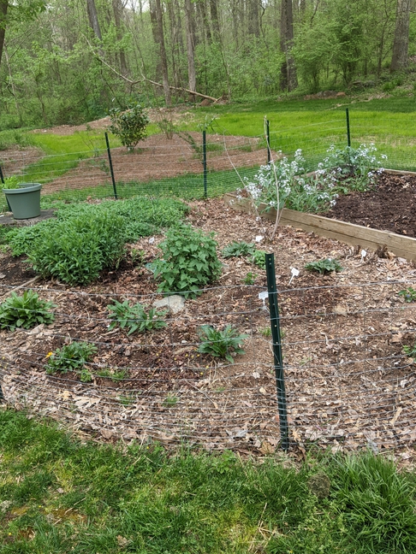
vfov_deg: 60.0
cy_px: 276
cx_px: 199
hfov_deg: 46.8
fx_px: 481
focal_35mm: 30
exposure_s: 1/132
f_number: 1.8
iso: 45
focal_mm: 4.44
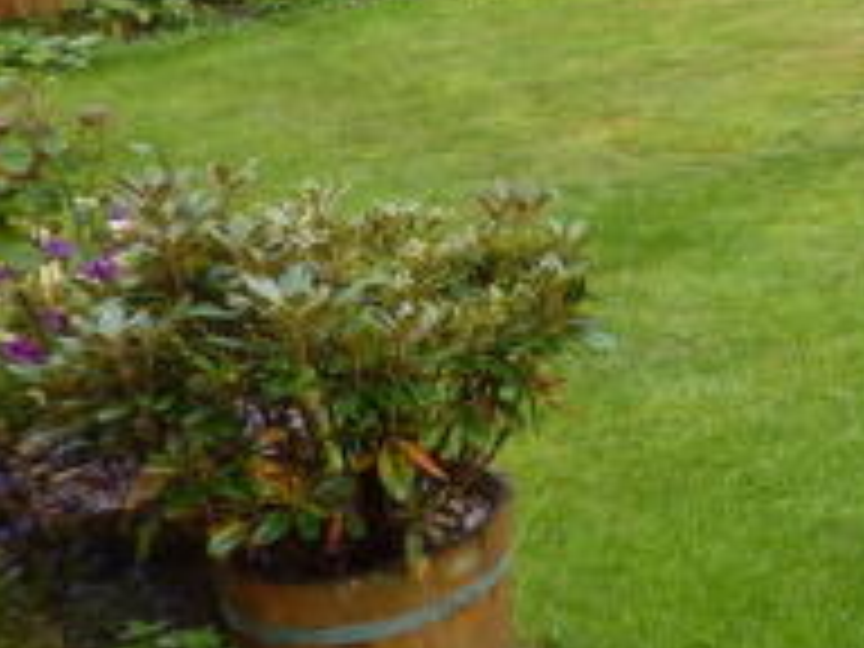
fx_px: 1897
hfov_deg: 21.5
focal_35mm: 76
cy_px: -16
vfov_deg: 18.8
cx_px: 1303
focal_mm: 4.1
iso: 80
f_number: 3.5
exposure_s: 1/125
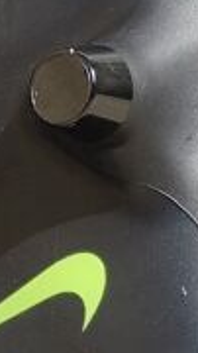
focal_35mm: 372
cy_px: 750
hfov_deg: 3.2
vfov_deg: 5.7
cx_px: -192
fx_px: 3479
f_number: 1.65
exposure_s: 1/1105
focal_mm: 6.19
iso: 50
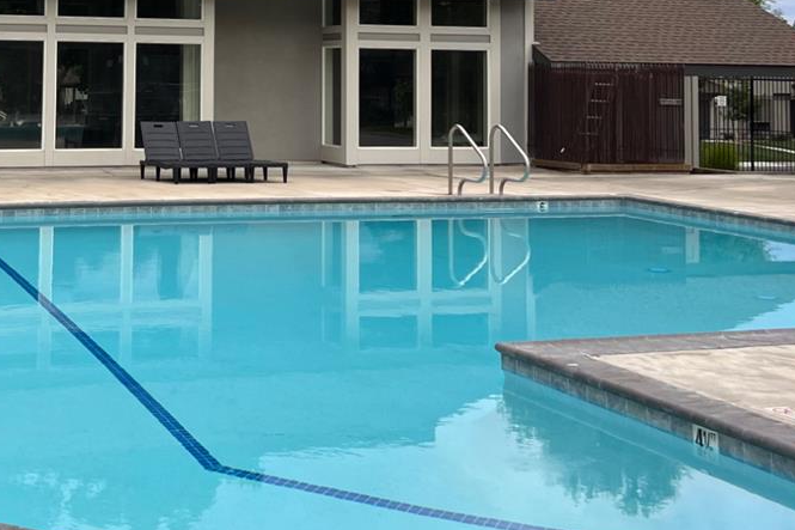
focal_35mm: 61
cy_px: -16
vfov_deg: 21.4
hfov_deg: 32.0
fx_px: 1347
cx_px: 163
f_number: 1.5
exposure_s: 1/2841
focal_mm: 5.7
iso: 50
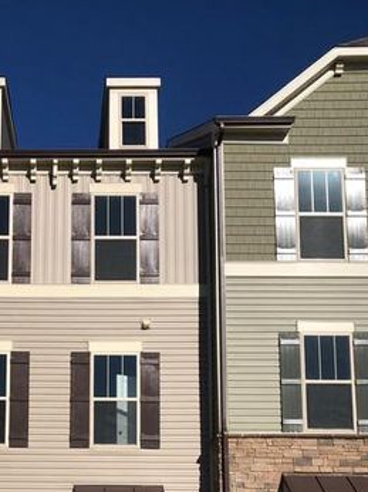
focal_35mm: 54
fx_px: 766
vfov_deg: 33.7
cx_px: 58
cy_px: 439
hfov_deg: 26.4
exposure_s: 1/4367
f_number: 1.8
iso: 25
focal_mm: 3.99
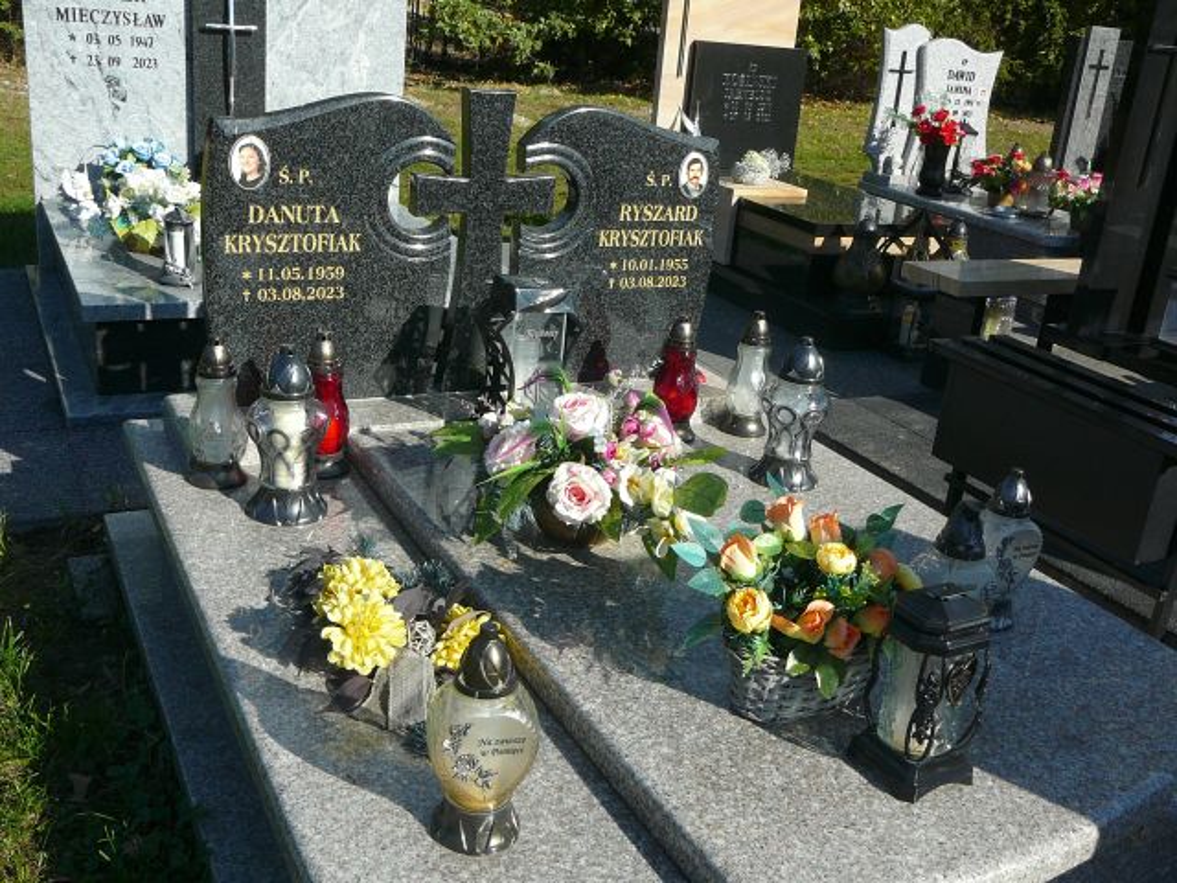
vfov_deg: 40.7
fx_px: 1190
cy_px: 442
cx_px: 588
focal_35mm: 35
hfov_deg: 52.6
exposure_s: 1/400
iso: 80
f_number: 5
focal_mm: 5.2
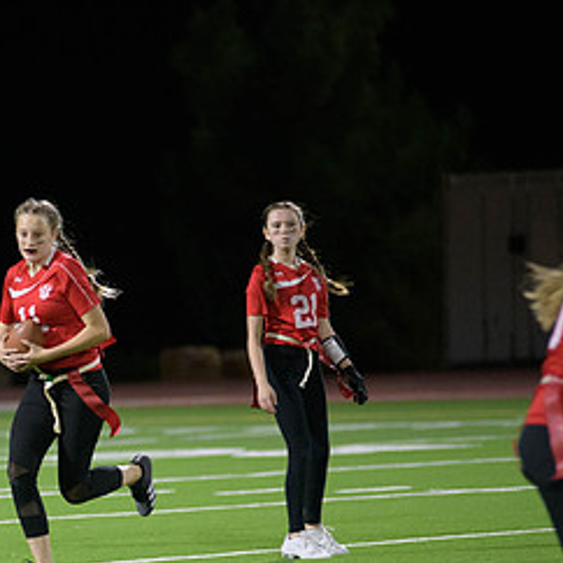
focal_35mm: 407
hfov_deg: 4.3
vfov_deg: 4.3
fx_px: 7489
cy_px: 390
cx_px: 9
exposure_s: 1/640
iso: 3600
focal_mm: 200
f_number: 2.8
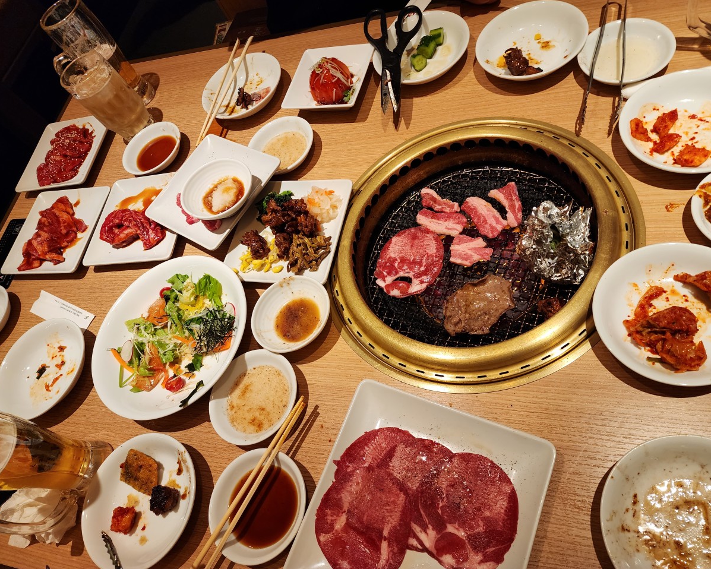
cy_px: 284
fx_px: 505
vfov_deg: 58.8
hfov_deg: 70.2
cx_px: 374
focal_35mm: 24
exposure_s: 1/120
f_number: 1.8
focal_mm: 6.4
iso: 320
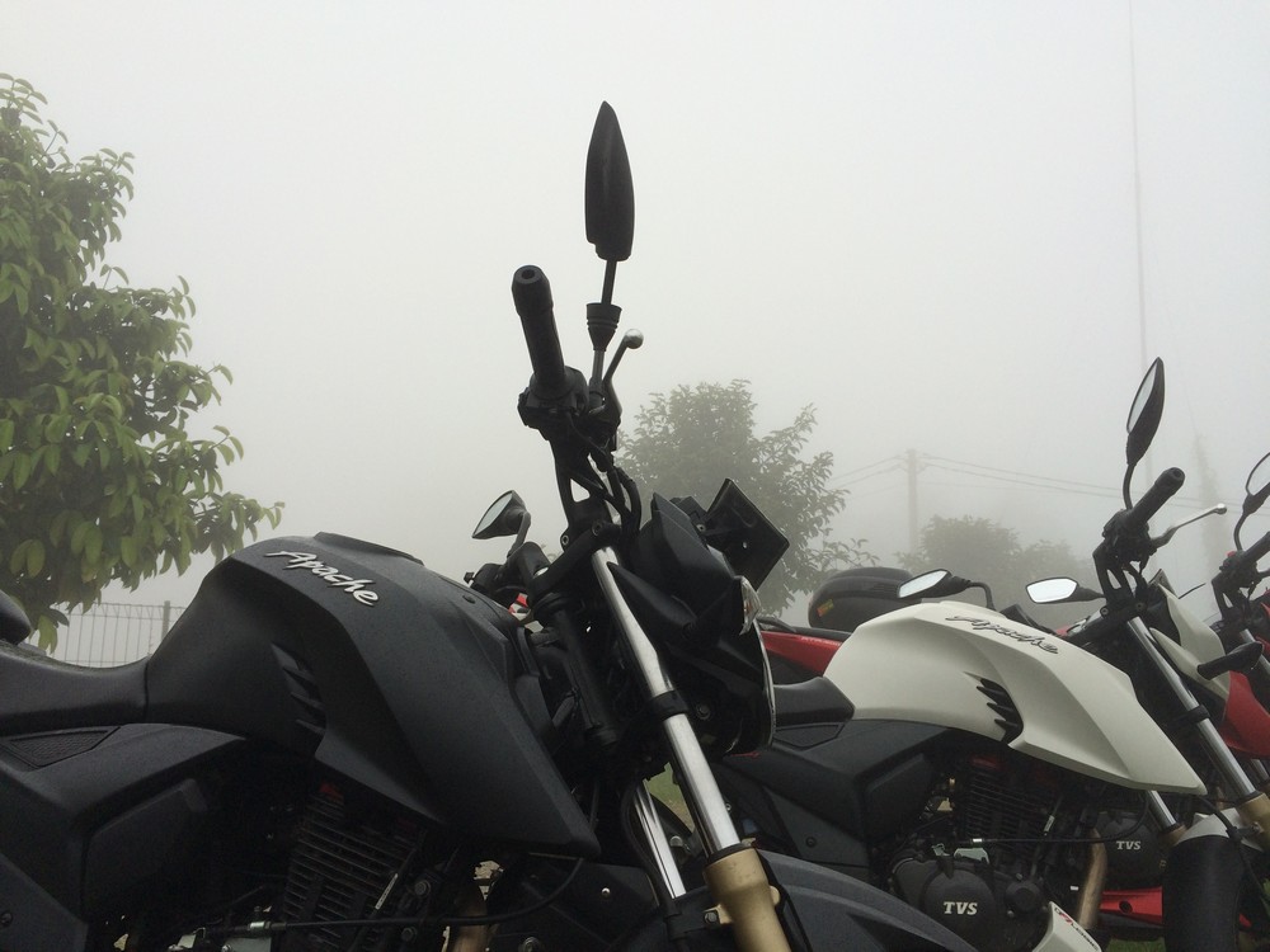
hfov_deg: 61.7
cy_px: 476
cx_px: 635
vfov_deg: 48.2
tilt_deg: +9.7
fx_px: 1064
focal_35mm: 29
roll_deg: -2.2
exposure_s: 1/253
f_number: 2.2
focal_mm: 4.15
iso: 32
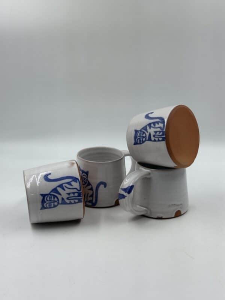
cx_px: 112
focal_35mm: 48
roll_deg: -1.0
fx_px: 416
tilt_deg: -19.1
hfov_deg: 30.3
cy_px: 150
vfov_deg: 39.7
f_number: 1.78
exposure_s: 1/508
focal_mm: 6.86
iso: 64
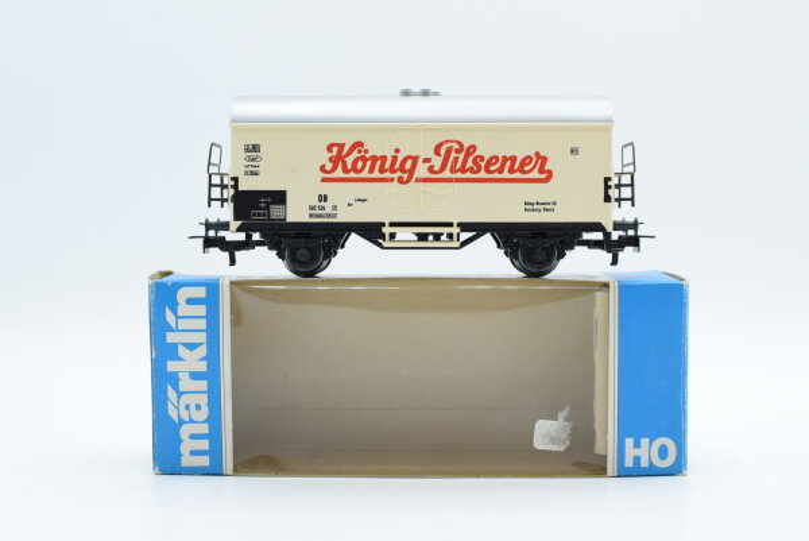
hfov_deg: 37.8
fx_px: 1181
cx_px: 404
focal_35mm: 52
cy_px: 270
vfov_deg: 25.8
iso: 320
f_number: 8
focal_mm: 35
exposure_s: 1/125
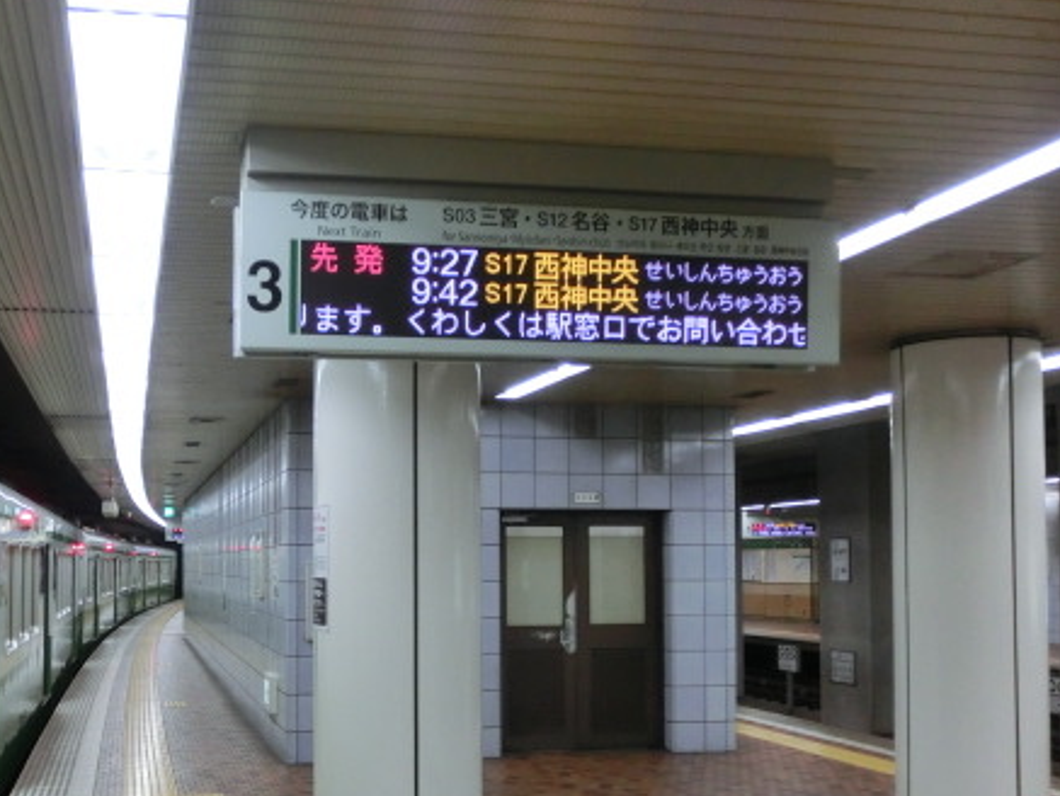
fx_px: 1256
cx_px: 318
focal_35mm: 41
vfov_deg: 34.8
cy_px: 527
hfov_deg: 44.8
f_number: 3
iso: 320
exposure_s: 1/125
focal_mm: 5
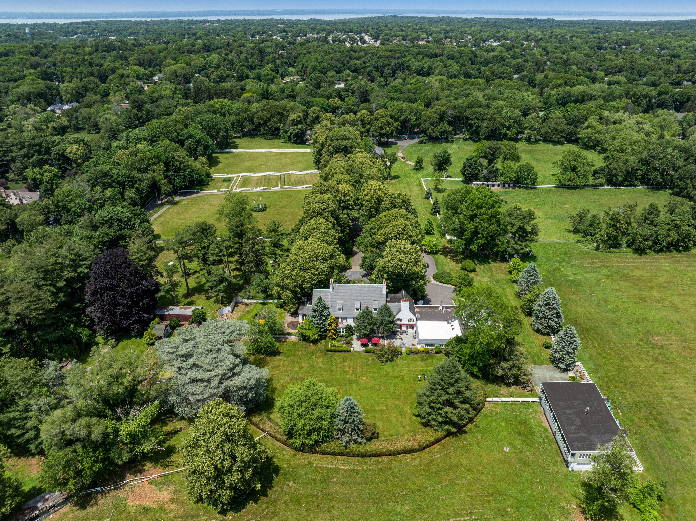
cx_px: 348
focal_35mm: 24
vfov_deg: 56.8
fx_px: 482
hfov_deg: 71.6
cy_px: 260
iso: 100
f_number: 5.6
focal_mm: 12.29
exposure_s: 1/500
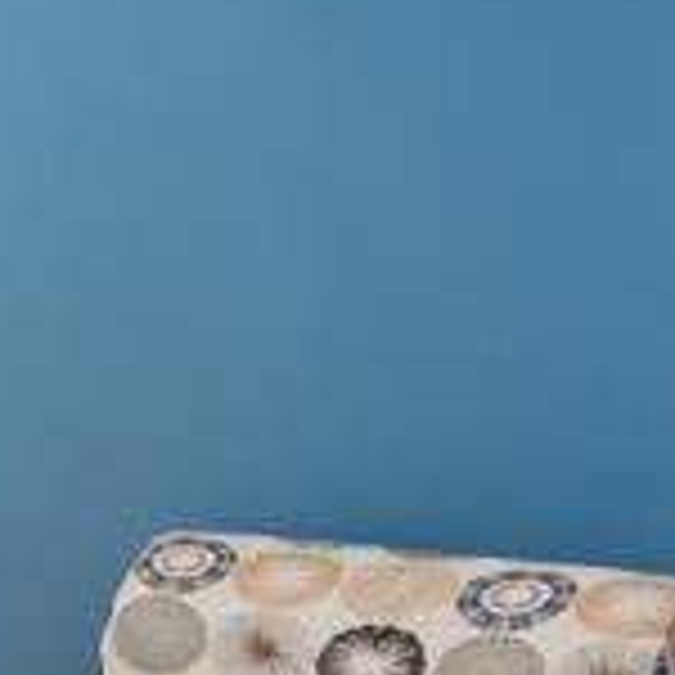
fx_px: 2052
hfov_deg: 10.5
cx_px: -1503
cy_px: 315
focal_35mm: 93
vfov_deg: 18.7
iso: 400
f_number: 8
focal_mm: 16
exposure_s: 1/3
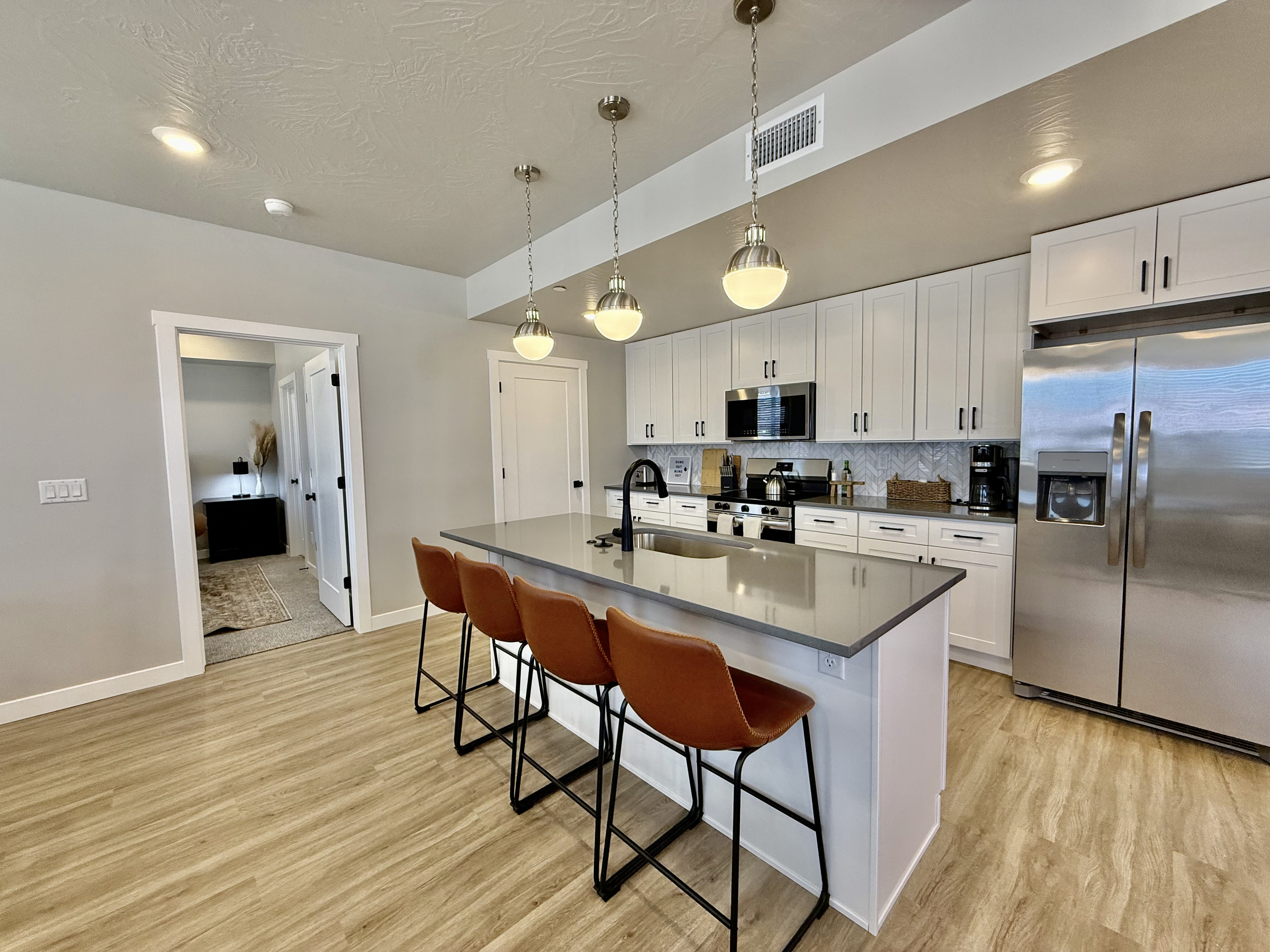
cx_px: 635
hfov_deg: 102.1
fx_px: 514
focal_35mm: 14
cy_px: 476
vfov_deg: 85.7
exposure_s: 1/120
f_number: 2.2
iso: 160
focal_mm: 2.22
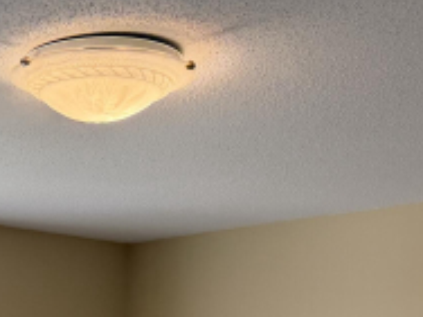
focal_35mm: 85
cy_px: 472
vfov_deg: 16.0
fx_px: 1039
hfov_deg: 21.1
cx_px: -111
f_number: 1.78
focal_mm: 6.76
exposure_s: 1/217
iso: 200
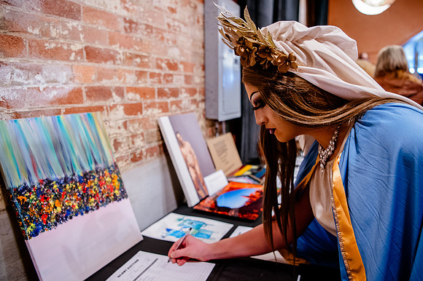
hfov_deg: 69.3
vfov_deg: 49.4
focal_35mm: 26
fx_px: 306
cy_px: 140
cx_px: 222
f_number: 2.8
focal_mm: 24
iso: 3200
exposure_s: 1/30
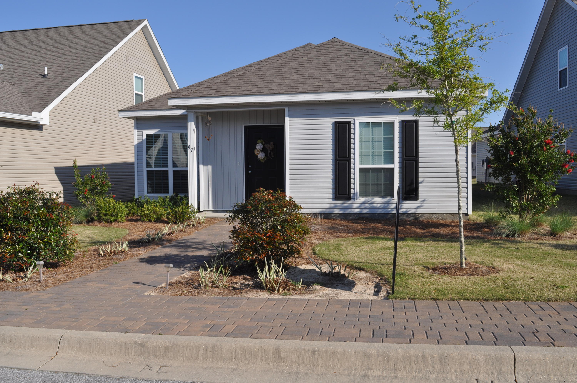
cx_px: 288
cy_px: 192
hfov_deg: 57.3
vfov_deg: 39.9
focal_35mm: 33
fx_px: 528
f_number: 10
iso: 200
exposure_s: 1/400
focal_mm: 22
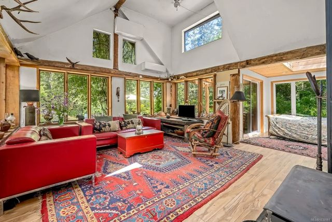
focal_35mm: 14
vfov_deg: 81.3
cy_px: 111
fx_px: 129
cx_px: 166
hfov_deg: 104.2
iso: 200
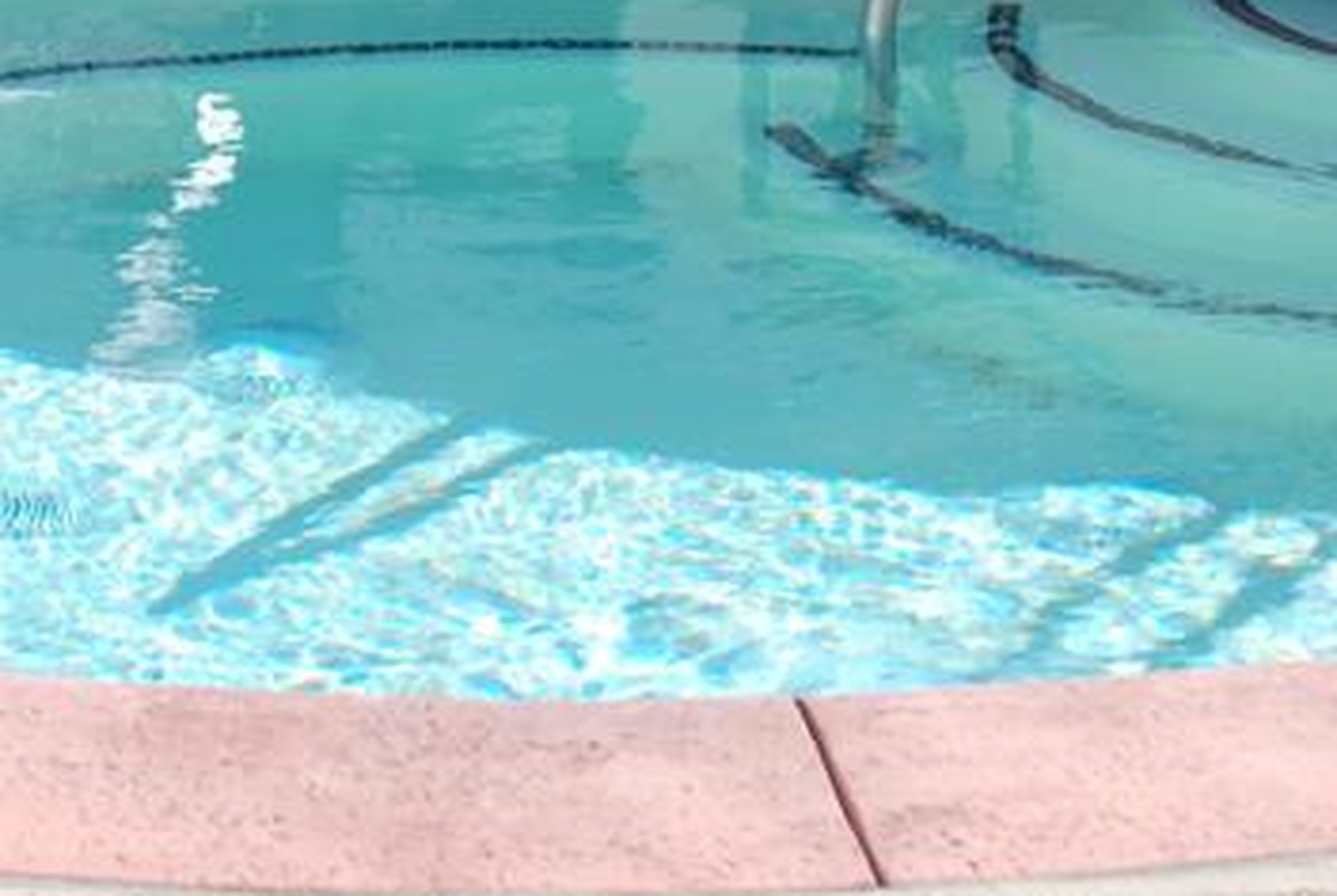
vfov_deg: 10.7
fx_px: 4704
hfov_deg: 16.1
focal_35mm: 126
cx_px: 425
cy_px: -177
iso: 100
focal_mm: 29
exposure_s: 1/200
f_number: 7.1
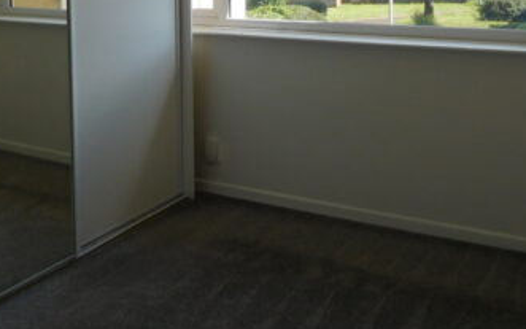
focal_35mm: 48
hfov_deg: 41.8
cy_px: -6
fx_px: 688
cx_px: 237
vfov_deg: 25.4
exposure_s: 1/320
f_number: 3.4
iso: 125
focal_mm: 4.5
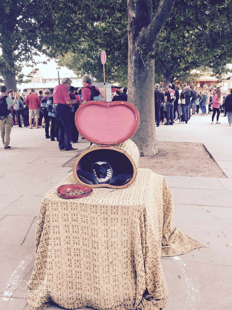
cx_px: 116
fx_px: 259
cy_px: 155
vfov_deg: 61.7
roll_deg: +1.4
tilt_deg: -12.0
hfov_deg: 48.2
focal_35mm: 29
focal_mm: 4.15
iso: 50
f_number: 2.2
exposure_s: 1/120
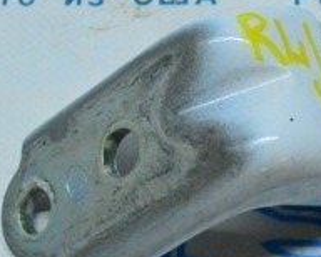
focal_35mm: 103
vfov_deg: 15.0
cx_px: 289
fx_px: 980
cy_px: 118
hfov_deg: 18.3
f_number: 25
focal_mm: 22
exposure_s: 1/50
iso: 5600
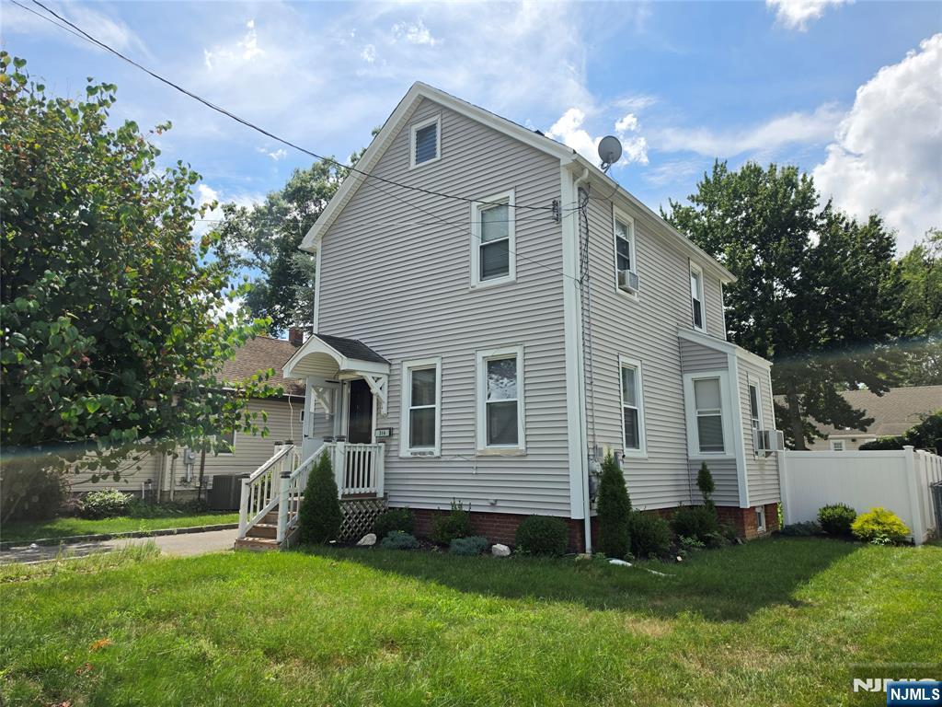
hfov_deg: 73.9
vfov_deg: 58.9
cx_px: 471
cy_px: 354
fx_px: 626
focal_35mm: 23
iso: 64
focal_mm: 6.5
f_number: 1.4
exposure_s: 1/7939
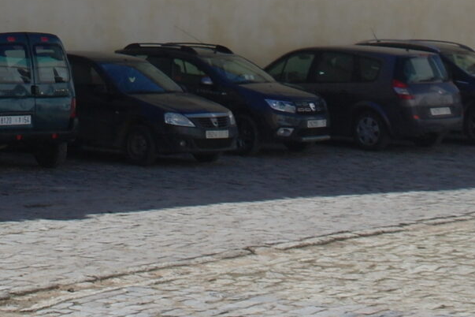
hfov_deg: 14.5
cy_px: -337
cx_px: 50
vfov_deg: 9.2
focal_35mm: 140
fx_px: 1847
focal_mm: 22
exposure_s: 1/400
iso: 200
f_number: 9
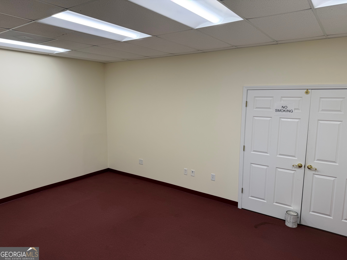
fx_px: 241
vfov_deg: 56.8
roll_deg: +0.3
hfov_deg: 71.6
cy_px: 130
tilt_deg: -7.7
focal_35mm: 24
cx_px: 174
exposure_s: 1/121
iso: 64
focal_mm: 6.76
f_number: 1.78
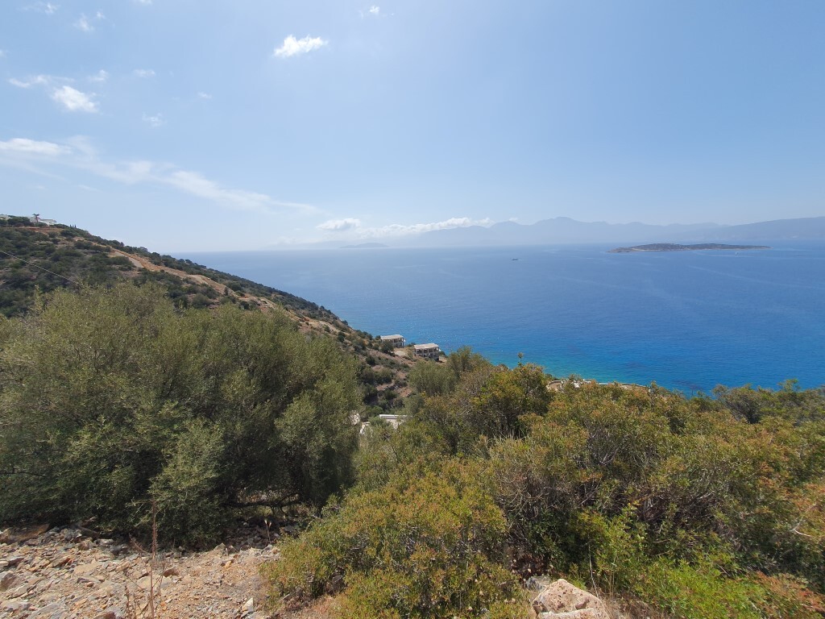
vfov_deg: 89.9
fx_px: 310
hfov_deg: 106.2
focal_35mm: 13
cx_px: 412
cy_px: 310
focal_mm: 1.8
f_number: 2.2
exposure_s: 1/1812
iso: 50
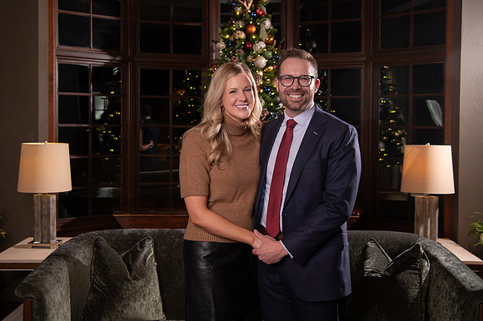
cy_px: 130
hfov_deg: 46.8
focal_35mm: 42
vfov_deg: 32.0
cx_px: 242
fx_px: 559
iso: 1600
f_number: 4
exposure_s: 1/250
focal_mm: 35
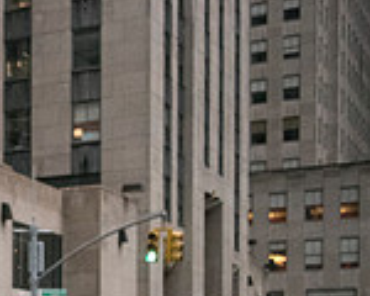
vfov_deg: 12.8
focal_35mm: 116
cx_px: -335
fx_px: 1270
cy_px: 391
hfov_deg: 14.3
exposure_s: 1/2500
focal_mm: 32
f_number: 2.8
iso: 10000
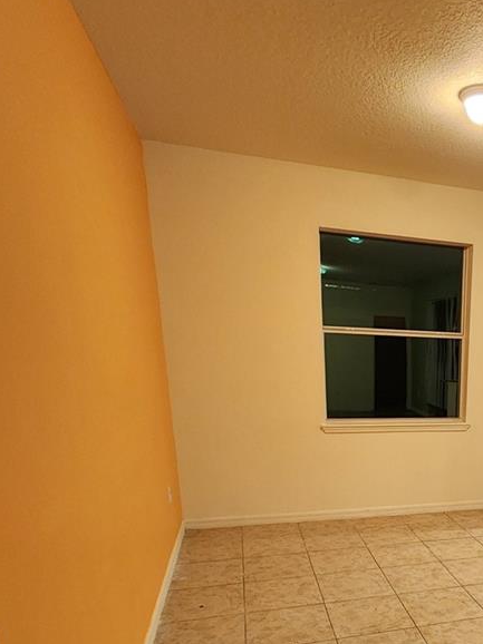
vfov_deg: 60.2
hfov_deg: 45.0
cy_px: 514
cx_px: 461
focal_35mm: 27
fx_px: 503
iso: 400
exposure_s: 1/30
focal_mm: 2.2
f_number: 2.2
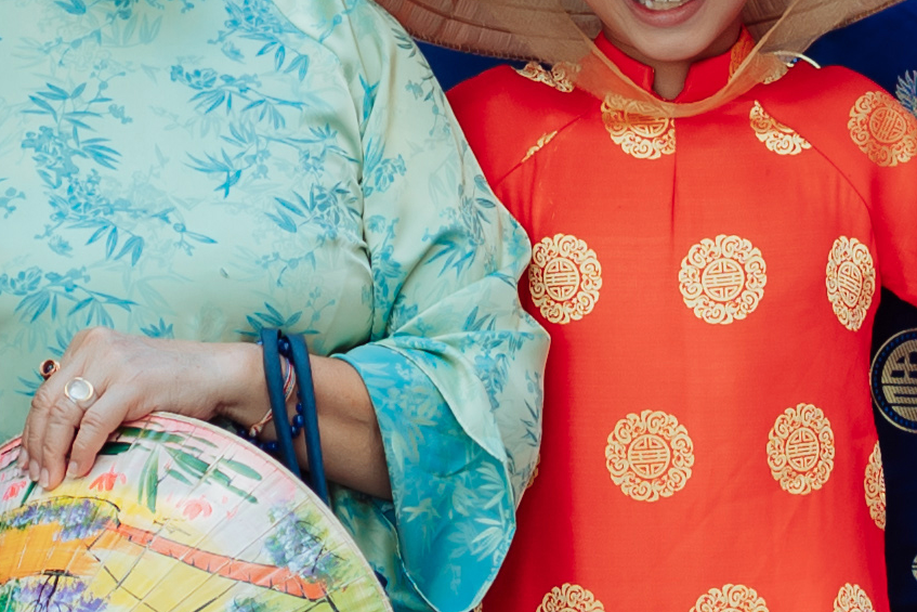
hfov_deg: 5.7
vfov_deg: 3.9
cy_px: 229
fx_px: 9095
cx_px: 1217
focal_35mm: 357
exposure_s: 1/125
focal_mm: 50
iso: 160
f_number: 3.5
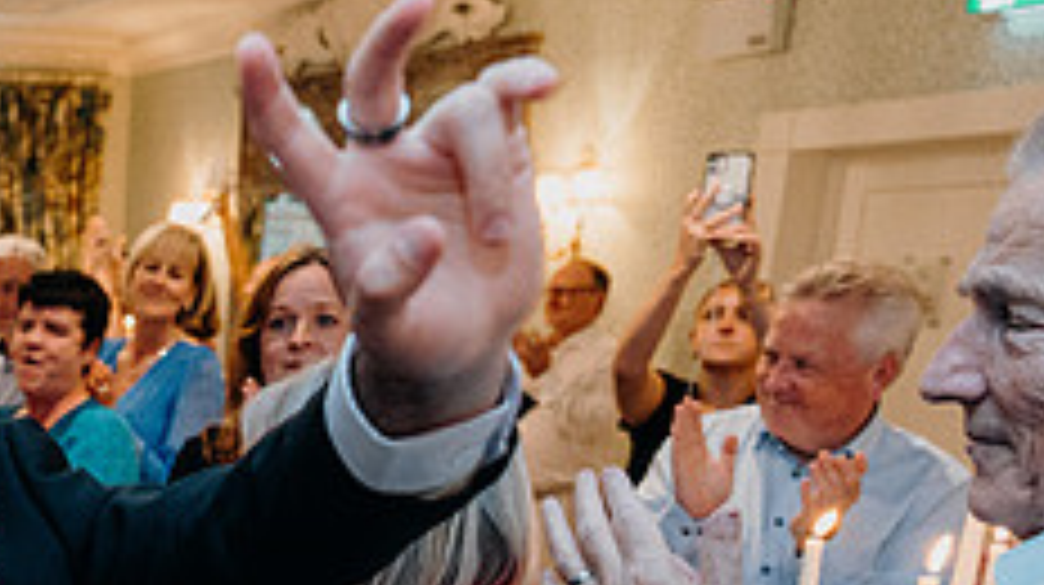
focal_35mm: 63
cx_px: -202
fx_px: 1742
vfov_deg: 17.9
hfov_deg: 29.0
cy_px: 740
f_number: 3.5
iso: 2500
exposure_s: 1/160
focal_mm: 24
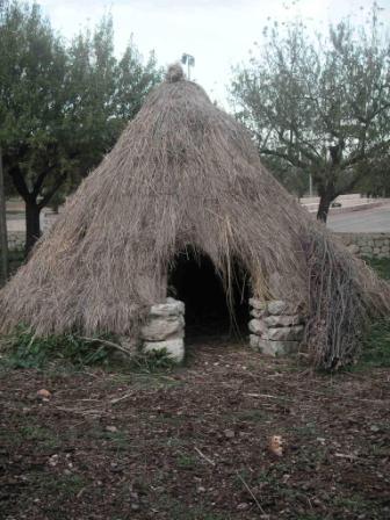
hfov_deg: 30.9
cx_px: 195
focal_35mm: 47
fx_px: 706
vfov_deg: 40.4
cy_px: 260
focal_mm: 7.7
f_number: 3.6
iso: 160
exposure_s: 1/180
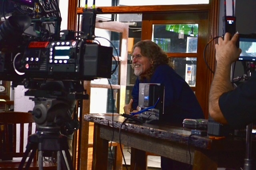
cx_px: 128
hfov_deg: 28.1
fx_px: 511
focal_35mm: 72
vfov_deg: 18.8
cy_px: 85
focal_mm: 48
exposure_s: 1/25
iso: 800
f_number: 5.6
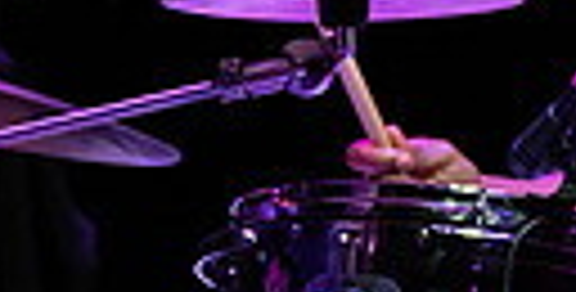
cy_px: -229
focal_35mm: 2098
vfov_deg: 0.5
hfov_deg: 1.1
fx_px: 31323
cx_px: -16
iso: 3200
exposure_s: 1/320
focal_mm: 400
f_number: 7.1
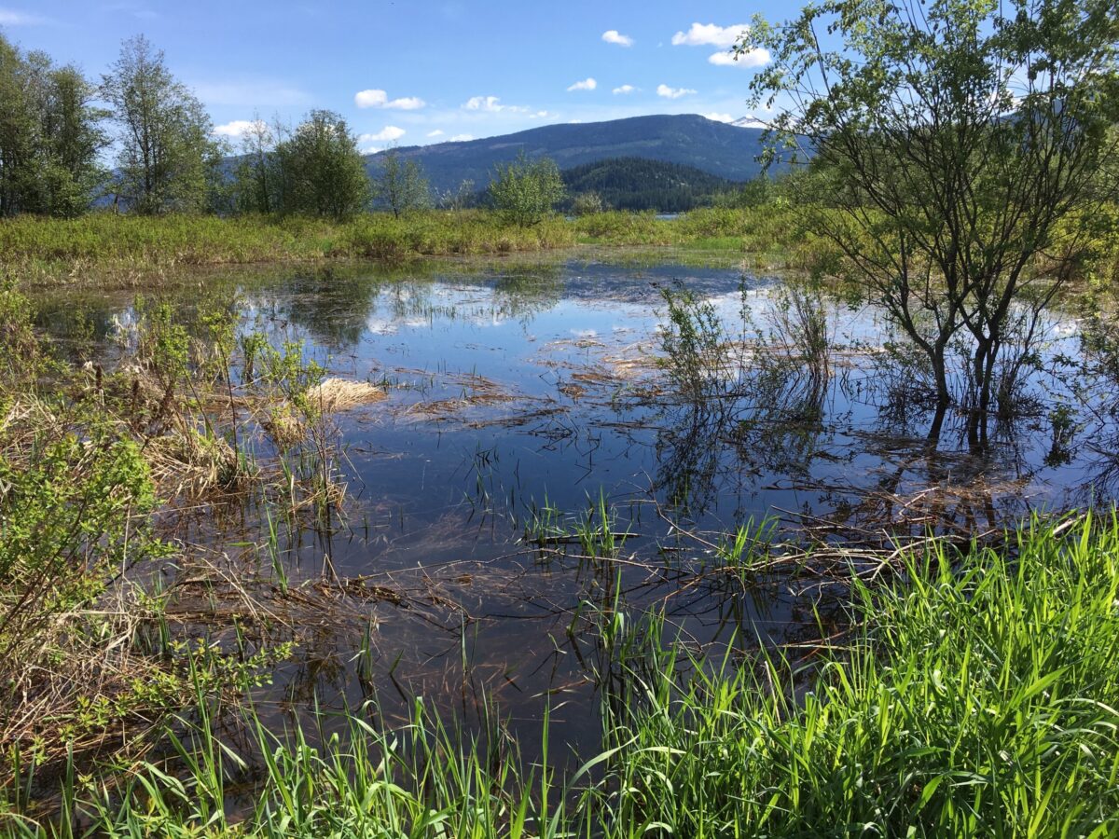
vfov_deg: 48.2
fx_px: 937
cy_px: 420
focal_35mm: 29
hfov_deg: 61.7
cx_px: 560
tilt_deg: -11.7
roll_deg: +0.2
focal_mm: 4.15
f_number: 2.2
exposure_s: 1/1399
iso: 25
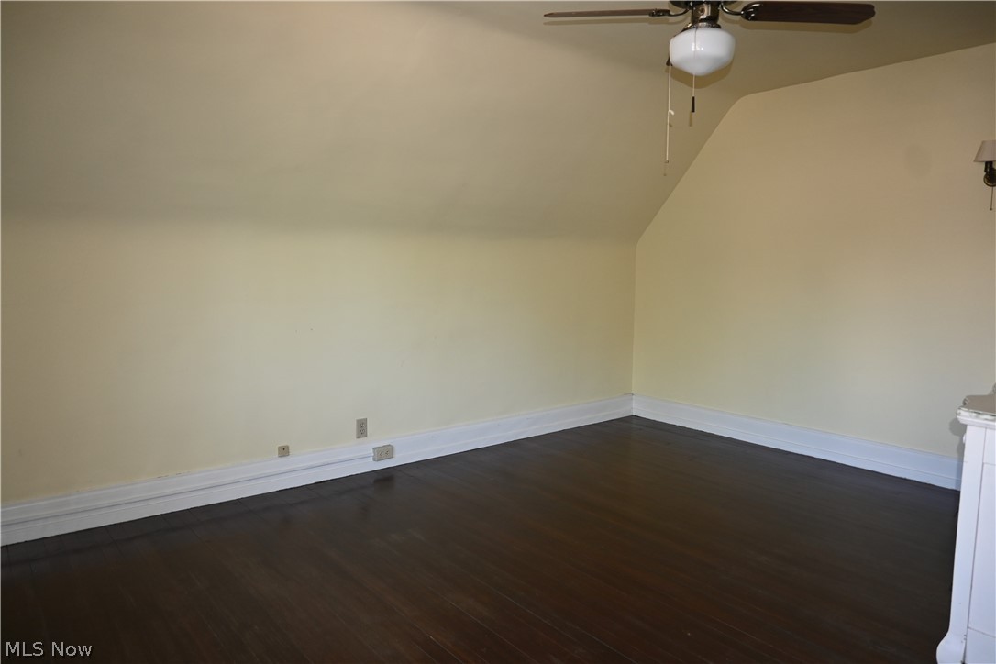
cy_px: 332
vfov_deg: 53.1
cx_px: 498
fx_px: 664
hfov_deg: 73.7
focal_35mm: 24
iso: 450
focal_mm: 16
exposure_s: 1/60
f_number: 3.5
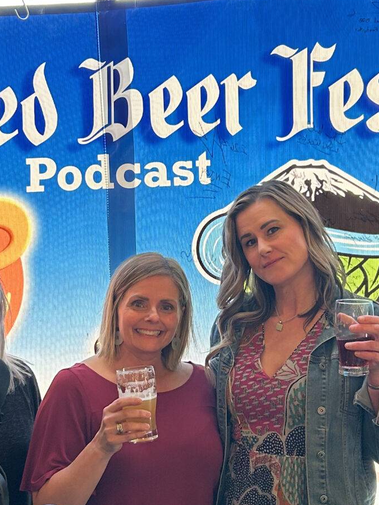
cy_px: 288
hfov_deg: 19.9
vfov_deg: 26.3
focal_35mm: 74
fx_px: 1080
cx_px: 177
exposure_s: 1/120
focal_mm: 5.7
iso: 80
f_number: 1.5
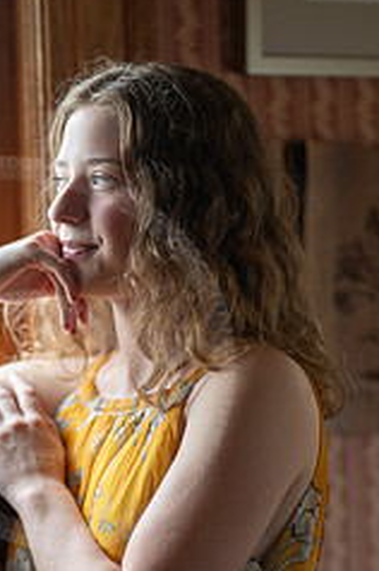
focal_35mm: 161
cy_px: 449
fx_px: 2550
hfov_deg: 8.5
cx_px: 70
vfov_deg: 12.7
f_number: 1.2
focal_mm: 85
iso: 320
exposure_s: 1/250
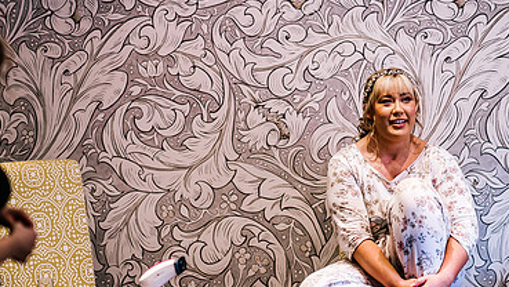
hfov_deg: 15.3
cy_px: 162
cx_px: 270
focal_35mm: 140
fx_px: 1890
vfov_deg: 8.7
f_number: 1.4
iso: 500
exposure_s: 1/250
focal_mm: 85
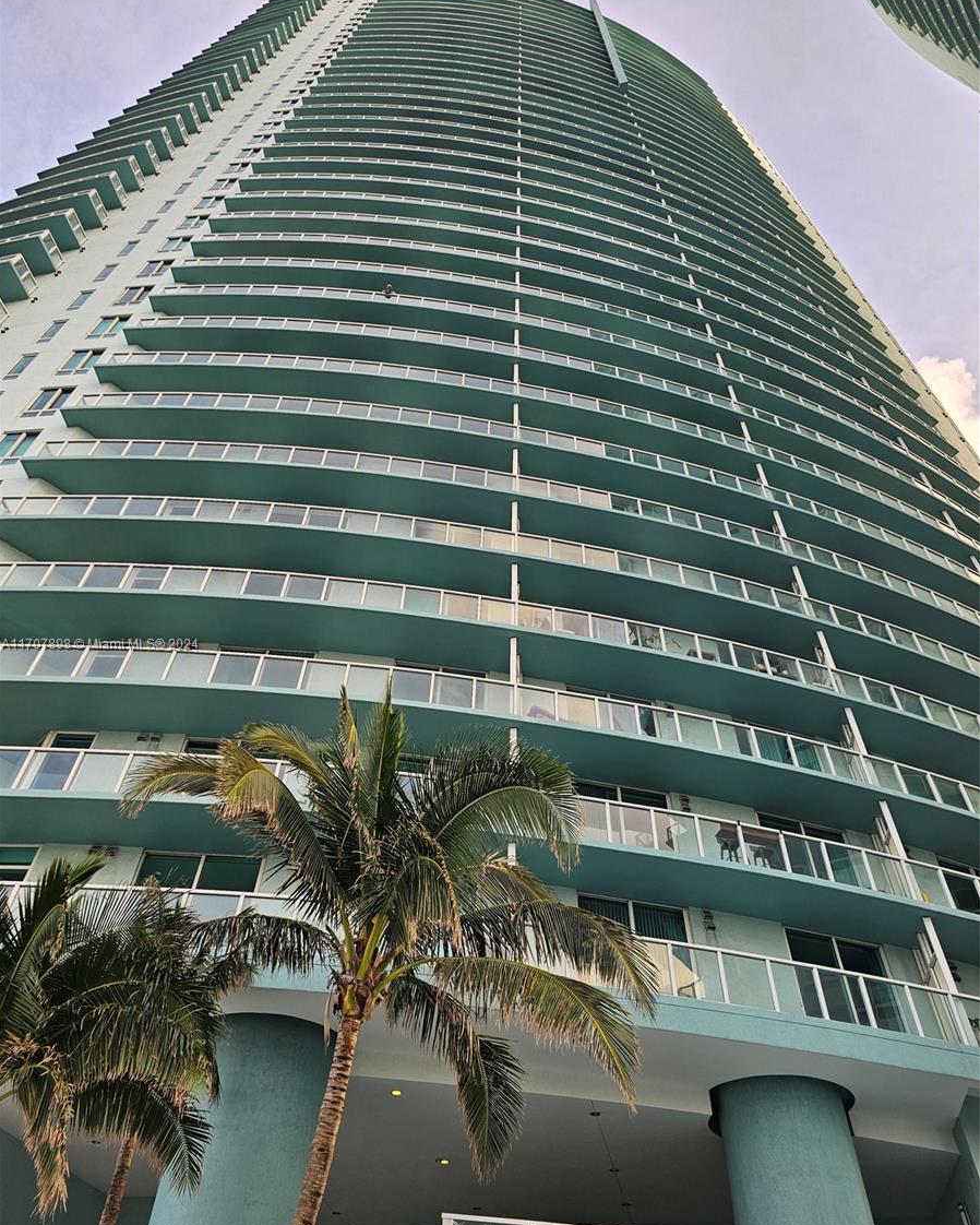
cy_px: 645
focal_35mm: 24
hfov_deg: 58.8
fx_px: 870
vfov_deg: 70.2
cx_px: 490
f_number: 1.7
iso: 20
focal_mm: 6.3
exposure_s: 1/120
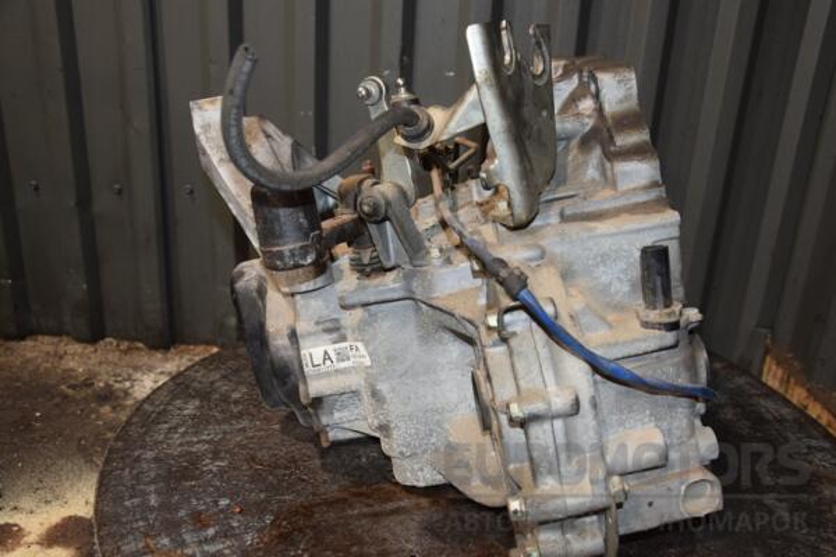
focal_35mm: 33
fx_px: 766
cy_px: 278
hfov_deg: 57.2
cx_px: 418
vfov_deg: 40.0
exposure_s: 1/60
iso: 800
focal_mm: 22
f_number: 5
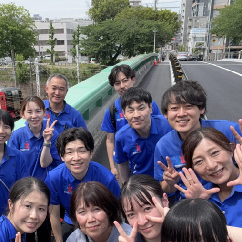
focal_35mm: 41
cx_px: 85
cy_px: 168
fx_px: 324
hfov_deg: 40.5
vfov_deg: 40.2
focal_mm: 2.69
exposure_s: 1/600
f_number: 1.9
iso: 25
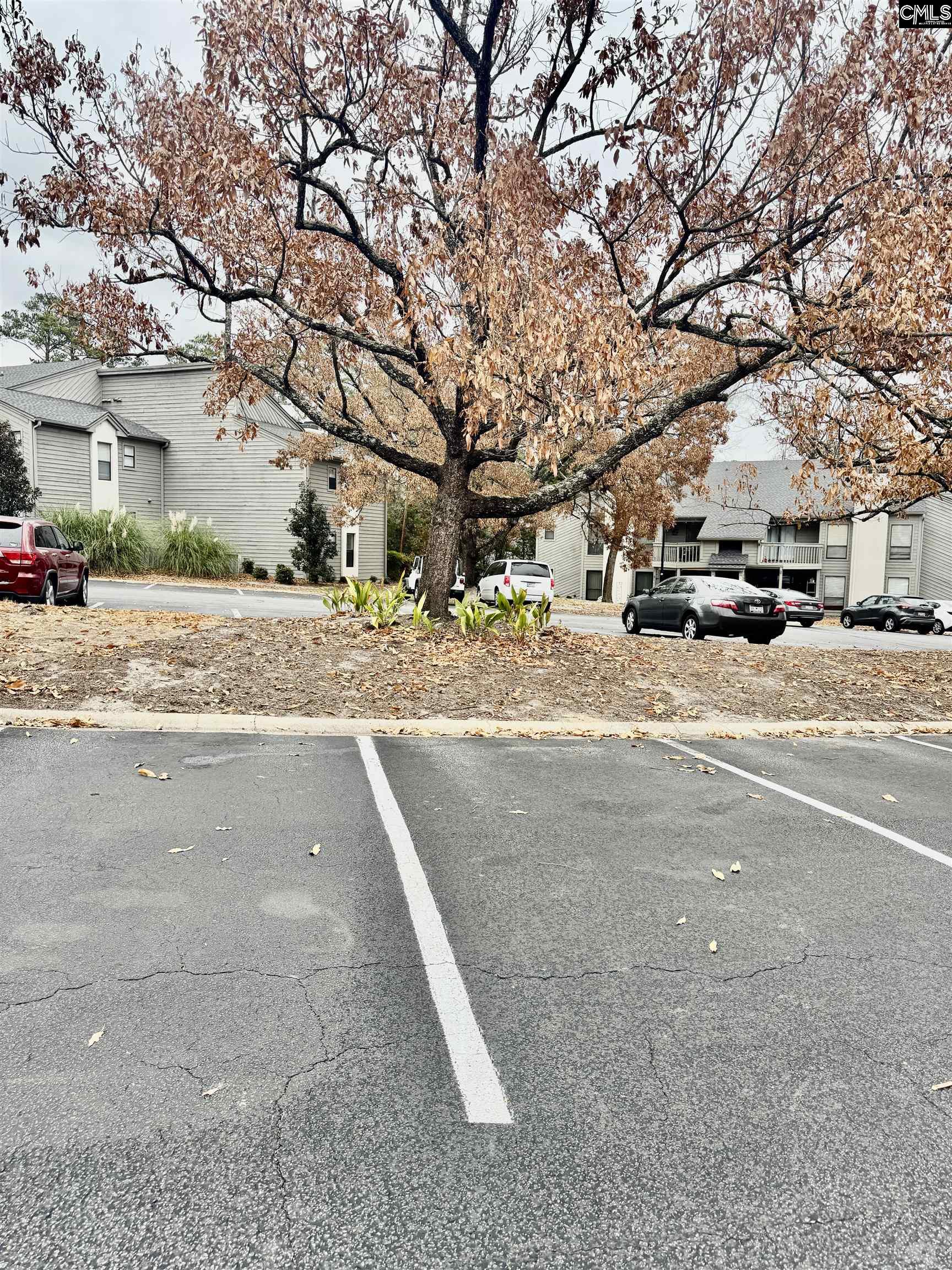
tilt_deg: -5.7
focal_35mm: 24
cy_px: 635
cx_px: 476
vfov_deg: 71.6
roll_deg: -1.8
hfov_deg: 56.8
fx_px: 880
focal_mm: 6.76
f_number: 1.78
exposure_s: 1/142
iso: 64
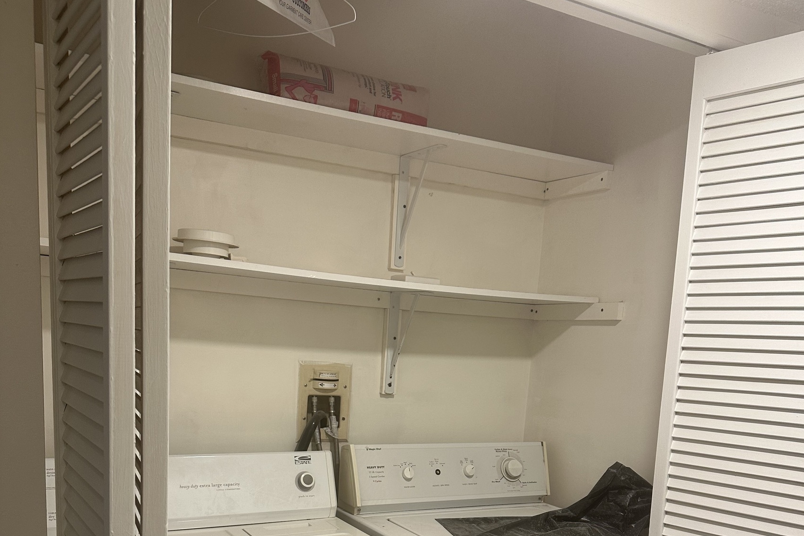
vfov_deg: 36.9
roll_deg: -3.4
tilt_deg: -8.5
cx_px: 409
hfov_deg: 55.8
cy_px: 459
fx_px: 759
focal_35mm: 34
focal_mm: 6.86
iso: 125
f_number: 1.78
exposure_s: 1/60
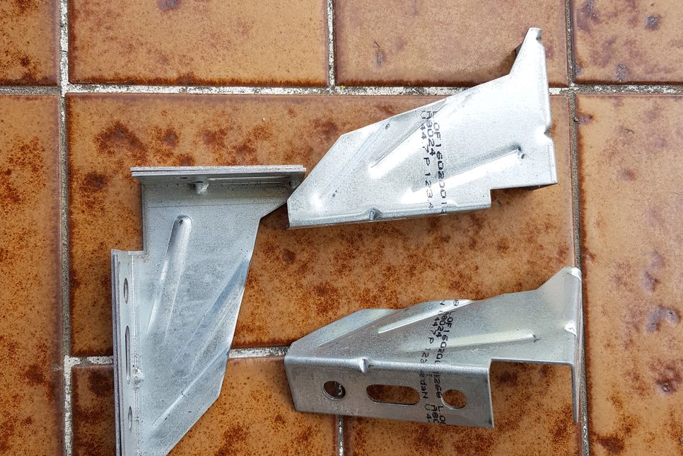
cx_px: 349
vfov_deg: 46.4
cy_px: 247
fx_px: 531
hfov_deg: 65.5
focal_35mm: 28
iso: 40
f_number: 1.7
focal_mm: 4.2
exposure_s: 1/224
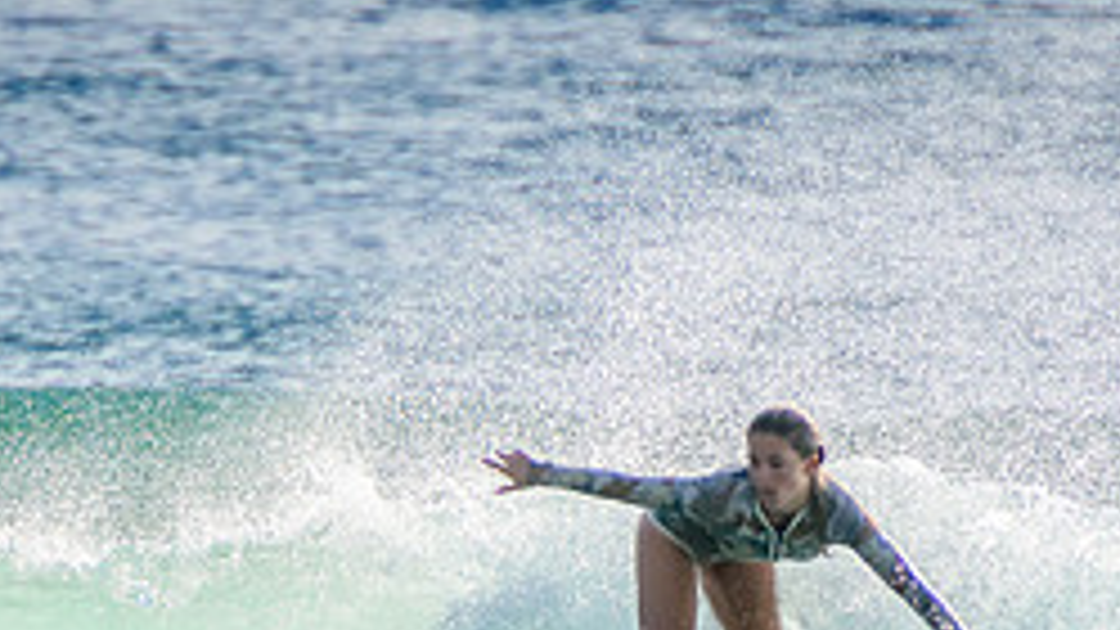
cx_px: 432
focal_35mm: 1463
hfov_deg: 1.5
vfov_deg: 0.8
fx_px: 43443
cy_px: 758
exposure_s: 1/2000
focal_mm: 400
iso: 320
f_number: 5.6
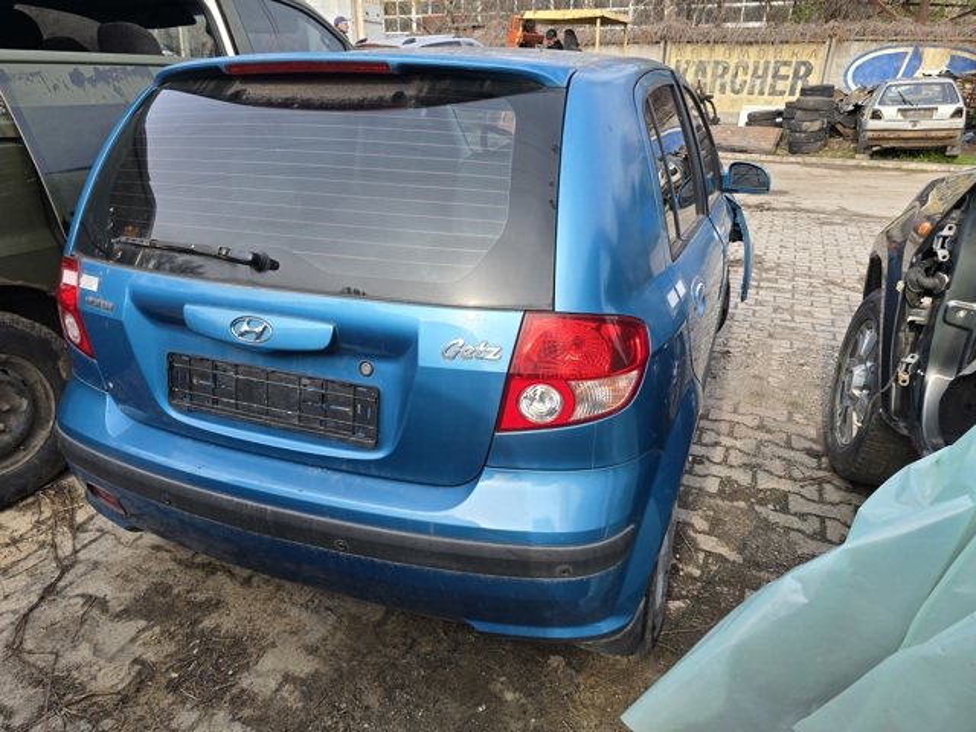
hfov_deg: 73.9
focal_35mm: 23
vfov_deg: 58.9
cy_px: 366
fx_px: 648
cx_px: 488
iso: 12
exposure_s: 1/180
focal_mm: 6.3
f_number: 1.7
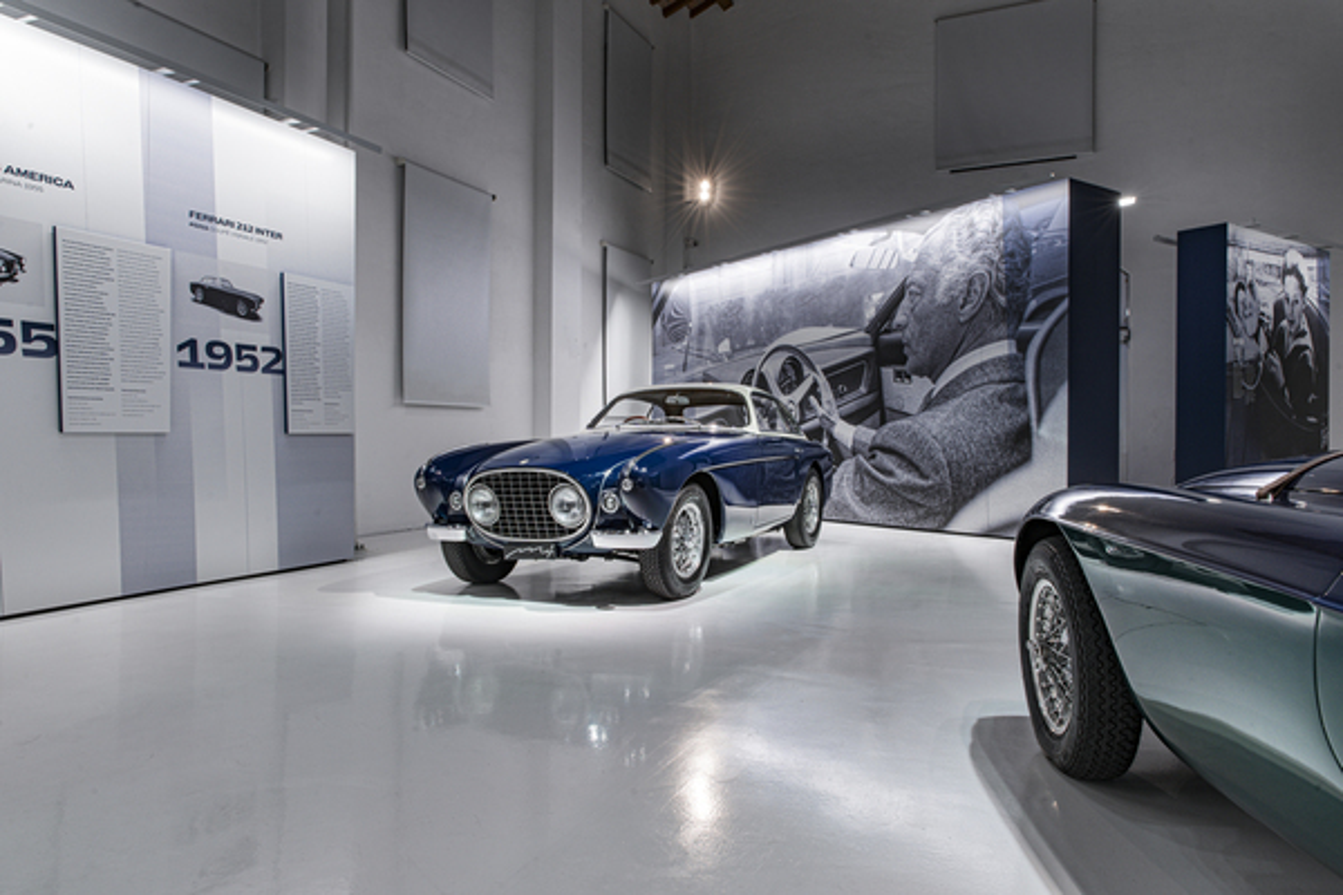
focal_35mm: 24
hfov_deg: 73.7
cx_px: 672
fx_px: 895
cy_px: 448
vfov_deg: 53.1
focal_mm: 24
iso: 100
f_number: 16
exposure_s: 1.6
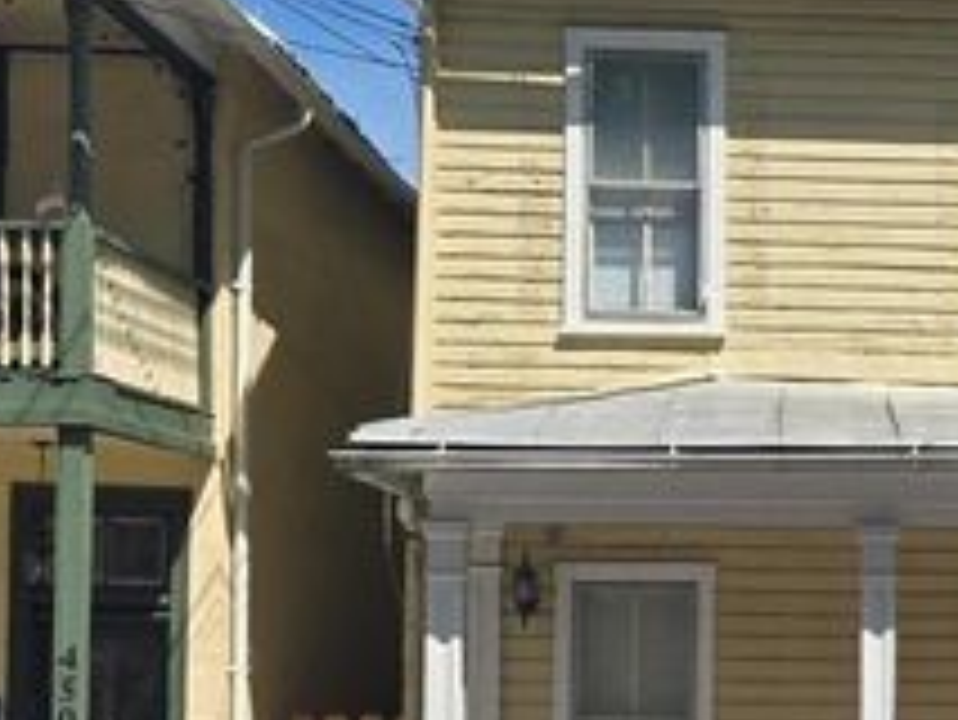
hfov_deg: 31.5
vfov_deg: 27.0
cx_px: 1052
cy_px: 439
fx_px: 1495
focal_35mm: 54
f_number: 1.8
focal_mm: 5.4
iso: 25
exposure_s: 1/2000
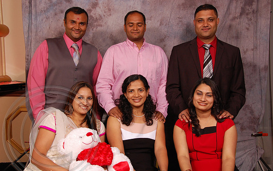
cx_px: 137
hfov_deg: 46.2
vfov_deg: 29.9
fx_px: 320
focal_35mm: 43
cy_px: 87
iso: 400
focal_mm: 28
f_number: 5.6
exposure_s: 1/200
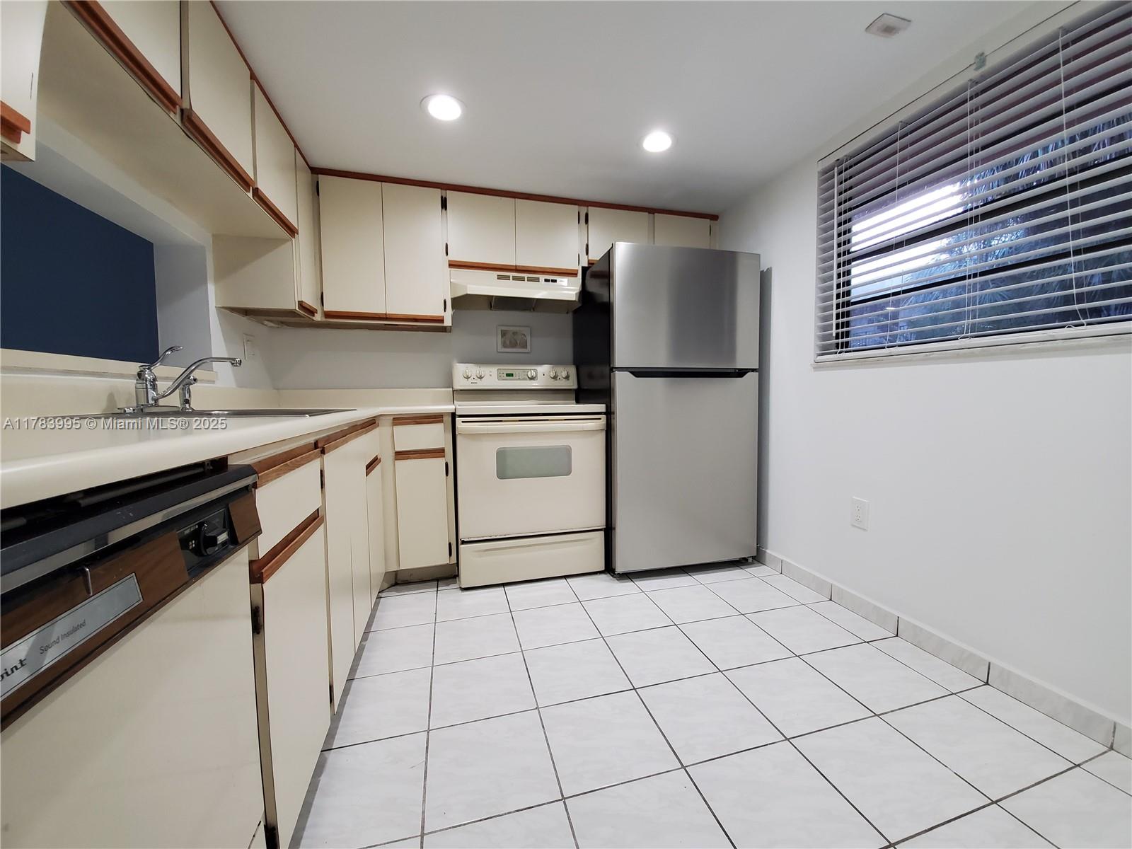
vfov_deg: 89.9
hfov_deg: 106.2
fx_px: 425
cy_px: 424
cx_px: 566
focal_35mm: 13
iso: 200
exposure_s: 1/60
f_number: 2.2
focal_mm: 1.8
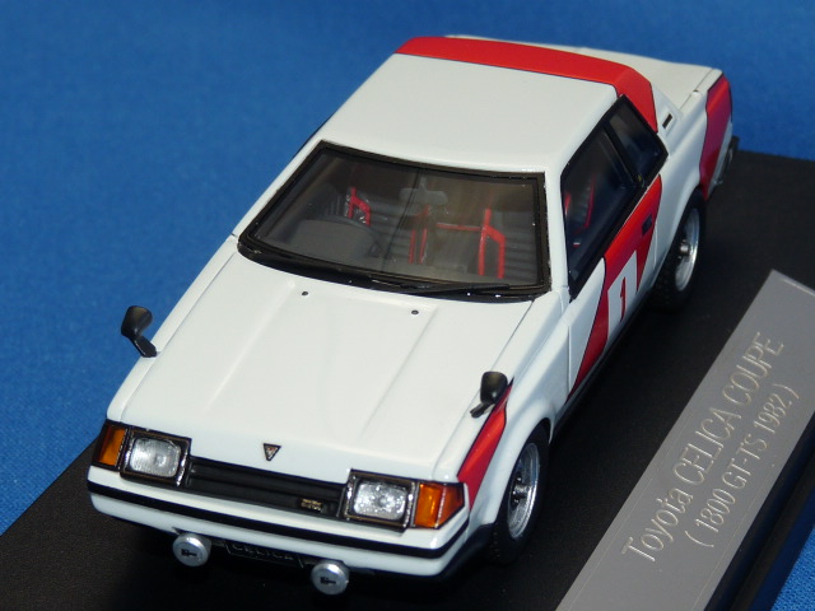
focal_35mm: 128
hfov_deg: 15.4
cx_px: 408
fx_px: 3014
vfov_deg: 11.6
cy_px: 306
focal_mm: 12.8
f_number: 4
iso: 100
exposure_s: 1/40
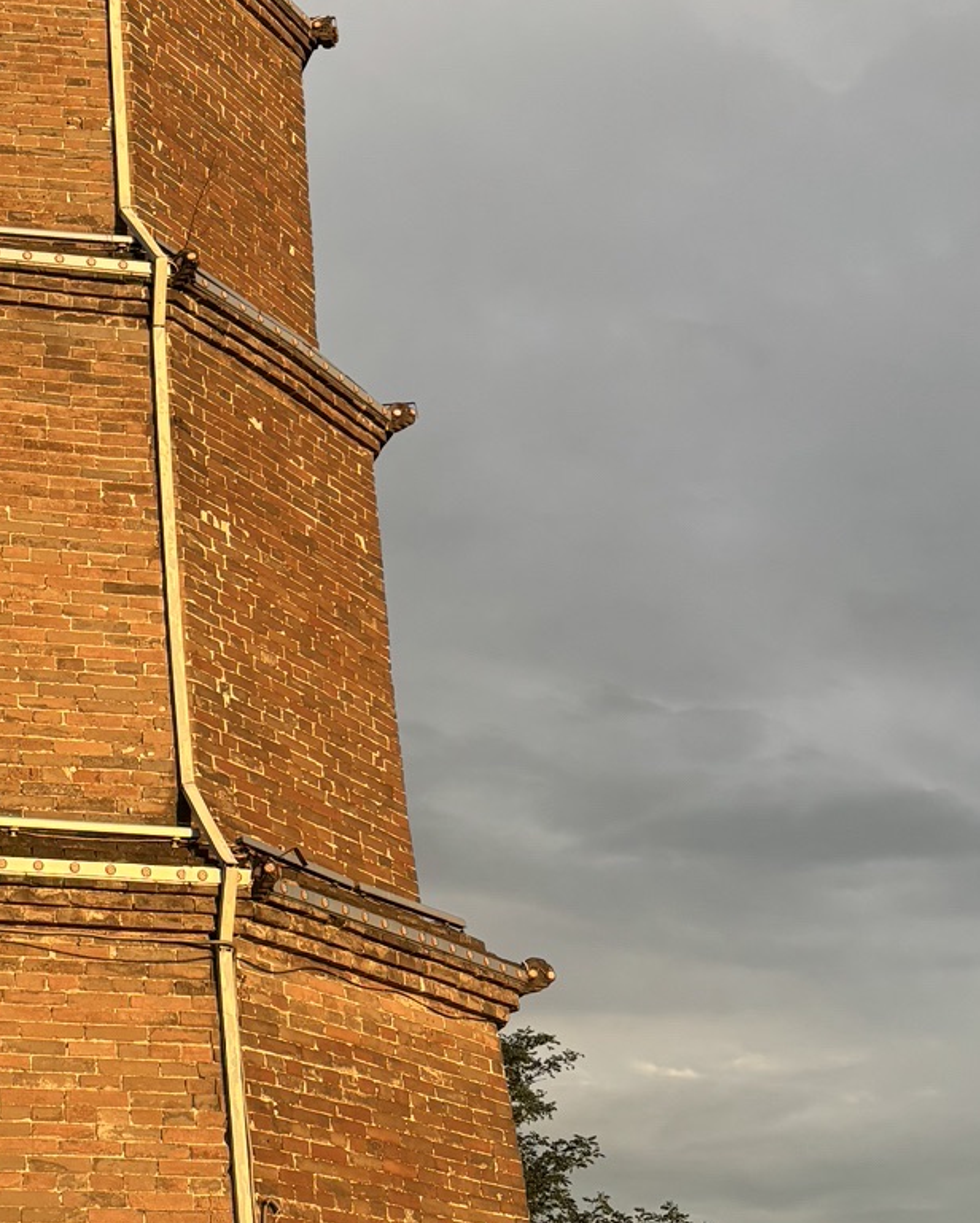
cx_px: 30
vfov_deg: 28.7
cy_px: 673
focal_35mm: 66
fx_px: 2391
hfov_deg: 22.4
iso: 50
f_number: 1.6
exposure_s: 1/608
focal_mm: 5.96
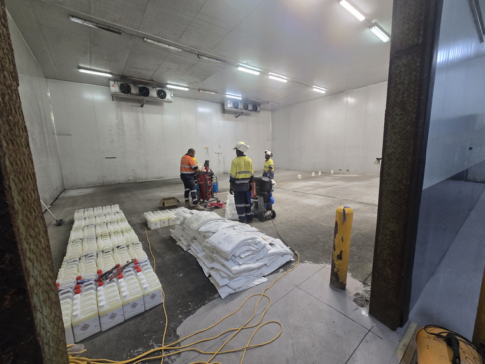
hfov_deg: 106.2
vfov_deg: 89.9
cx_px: 242
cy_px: 182
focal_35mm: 13
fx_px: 182
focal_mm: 2.2
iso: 400
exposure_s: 1/50
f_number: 2.2
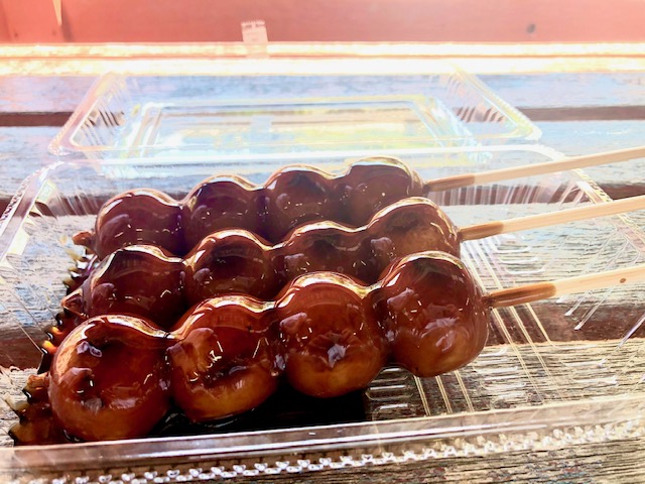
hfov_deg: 63.4
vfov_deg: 49.7
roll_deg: -1.3
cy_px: 242
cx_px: 322
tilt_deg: -38.3
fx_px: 522
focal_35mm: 28
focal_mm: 3.99
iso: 20
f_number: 1.8
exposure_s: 1/132
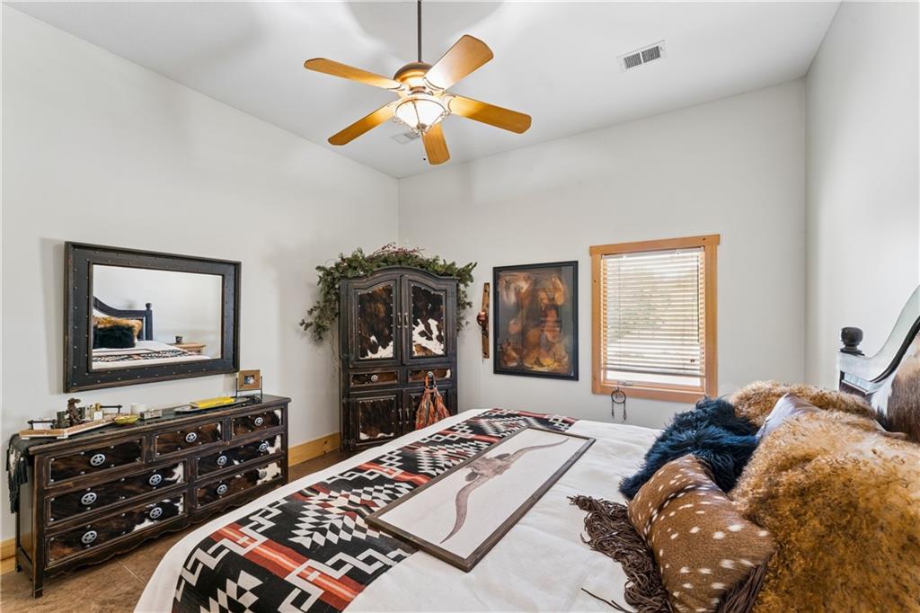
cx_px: 460
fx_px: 358
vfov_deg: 81.2
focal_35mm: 14
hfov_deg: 104.3
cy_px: 306
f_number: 13
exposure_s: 1
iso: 400
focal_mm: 14
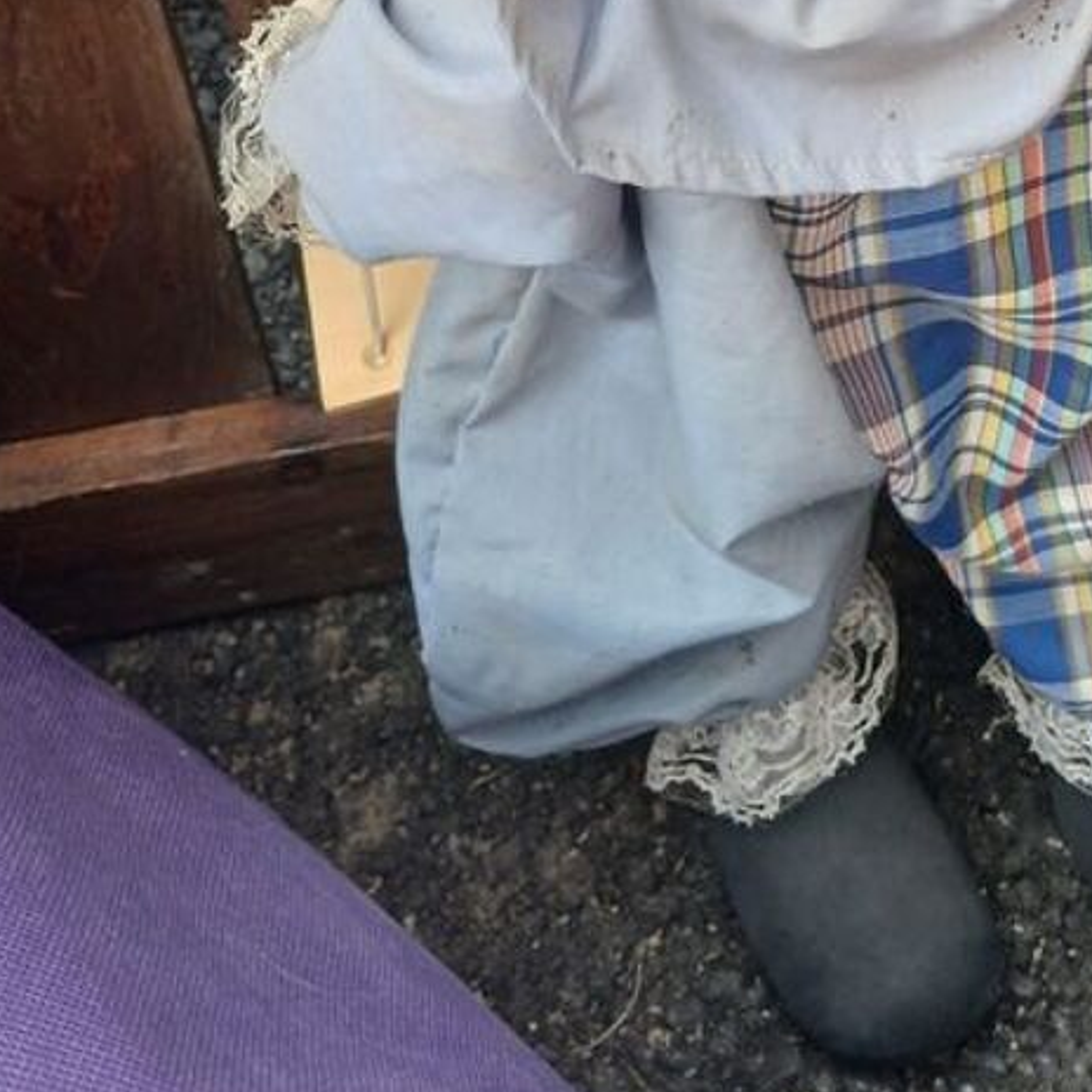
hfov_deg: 25.4
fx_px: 2356
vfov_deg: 22.9
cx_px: 939
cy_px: -366
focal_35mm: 66
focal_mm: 3.98
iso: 25
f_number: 1.8
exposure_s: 1/50
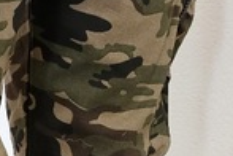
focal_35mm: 163
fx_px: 1055
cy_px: 216
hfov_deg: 12.6
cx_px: 84
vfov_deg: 8.3
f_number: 1.7
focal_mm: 6.3
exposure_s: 1/50
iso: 160
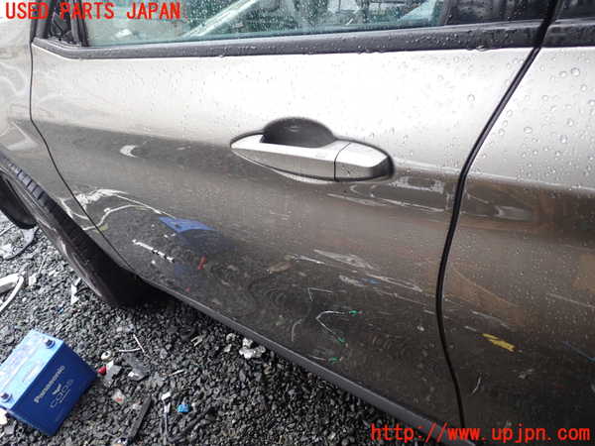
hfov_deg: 60.0
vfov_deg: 46.8
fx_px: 516
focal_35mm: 30
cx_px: 298
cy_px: 223
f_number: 2.3
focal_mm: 5.4
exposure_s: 1/60
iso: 125
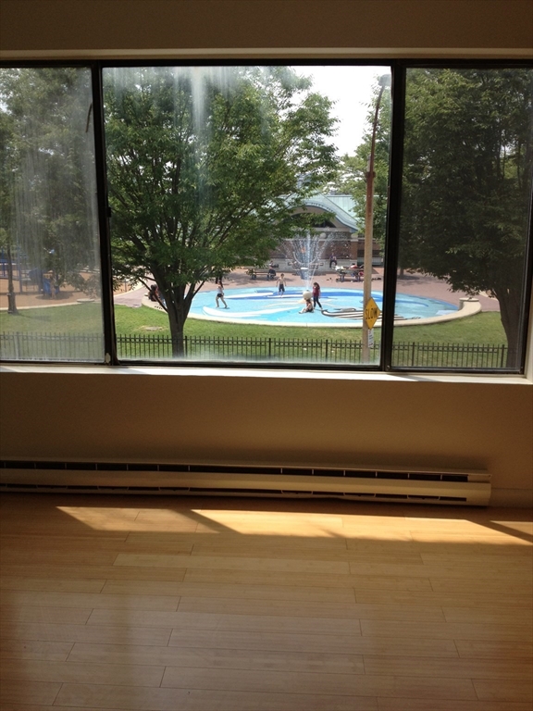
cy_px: 356
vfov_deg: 52.6
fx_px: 719
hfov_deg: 40.7
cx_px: 266
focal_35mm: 35
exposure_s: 1/642
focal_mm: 4.28
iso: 64
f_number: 2.4
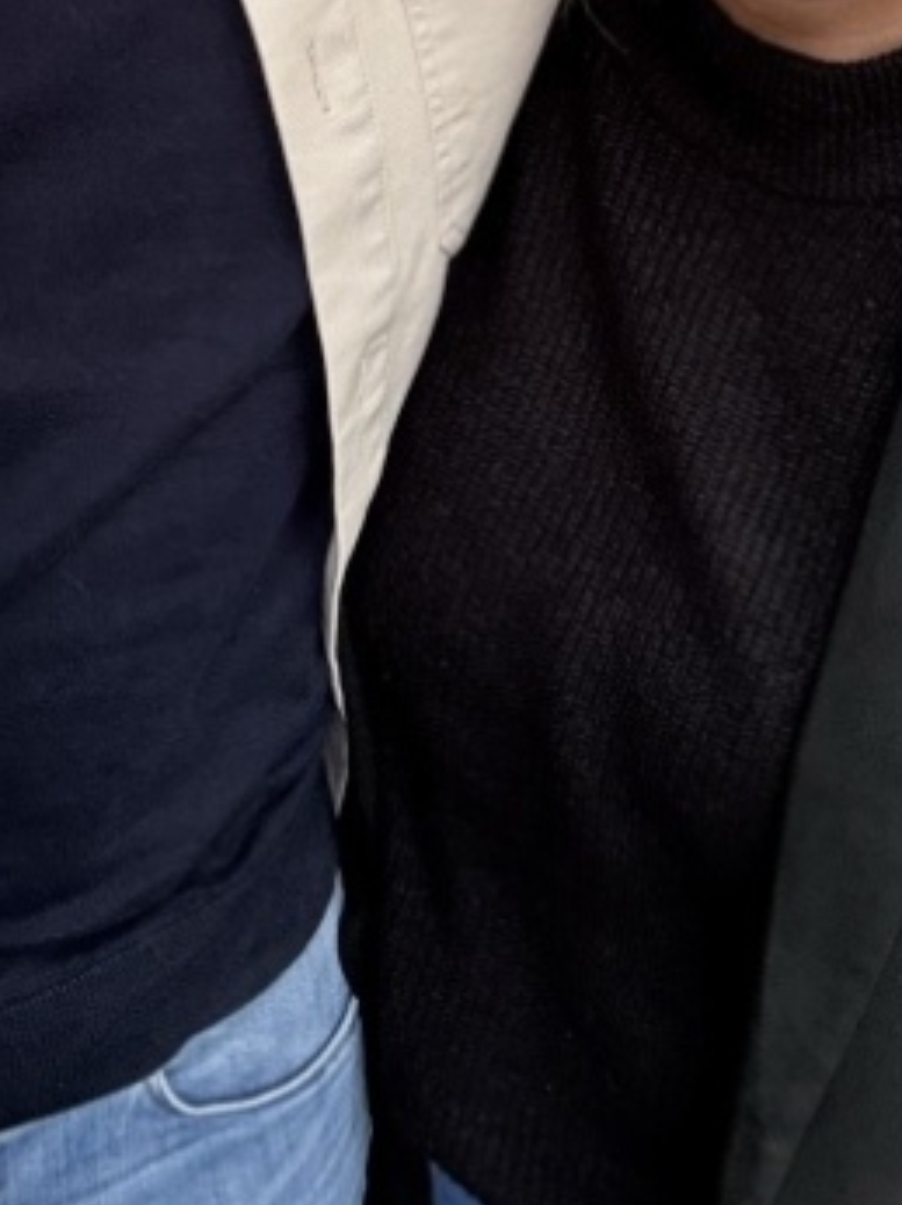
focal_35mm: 71
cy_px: -294
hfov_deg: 20.3
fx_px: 2470
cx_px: 77
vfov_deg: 24.5
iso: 80
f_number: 1.9
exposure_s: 1/78
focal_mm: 2.69
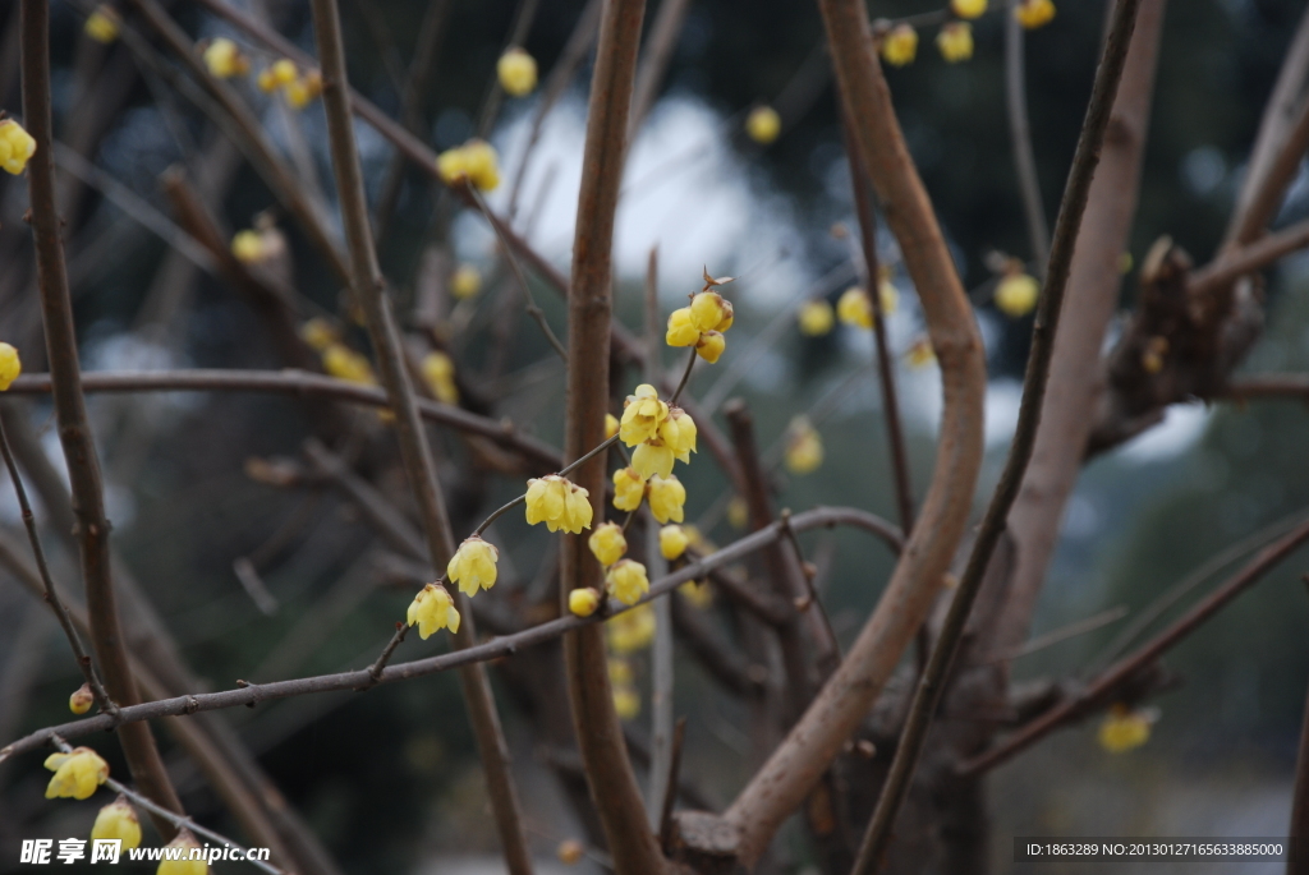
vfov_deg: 8.7
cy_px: 438
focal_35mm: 158
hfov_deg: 13.0
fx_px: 5732
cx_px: 654
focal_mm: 105
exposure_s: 1/25
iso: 200
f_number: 8
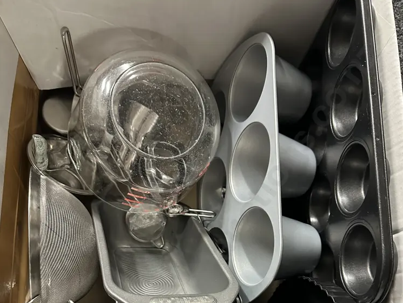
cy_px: 270
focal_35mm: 33
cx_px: 207
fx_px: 384
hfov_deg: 55.3
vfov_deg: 39.9
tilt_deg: -80.8
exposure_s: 1/33
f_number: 1.78
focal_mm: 6.86
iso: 640
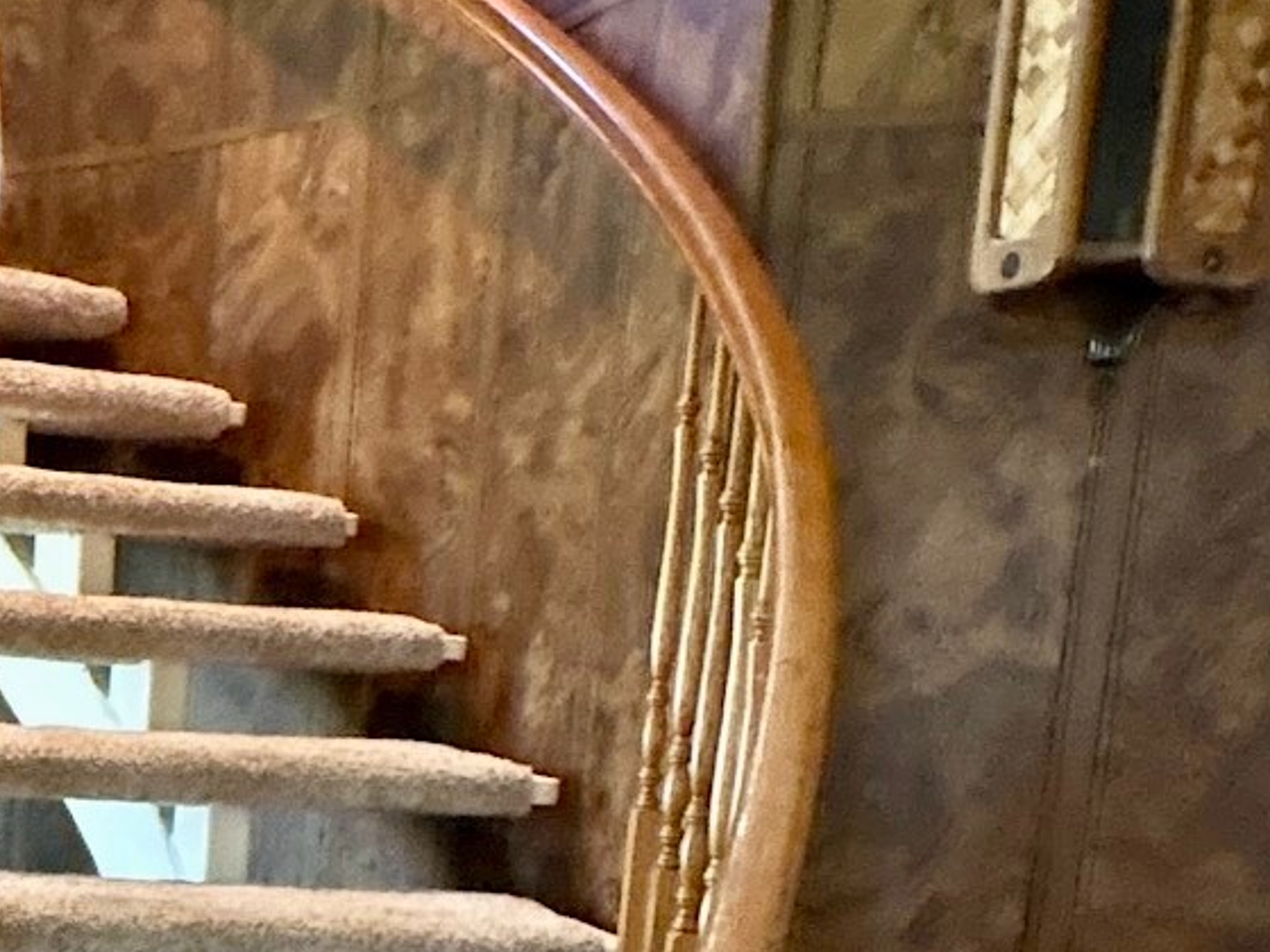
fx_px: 1761
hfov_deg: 36.0
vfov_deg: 26.7
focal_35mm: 48
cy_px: 1156
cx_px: 23
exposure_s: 1/30
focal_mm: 2.22
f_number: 2.2
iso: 1000
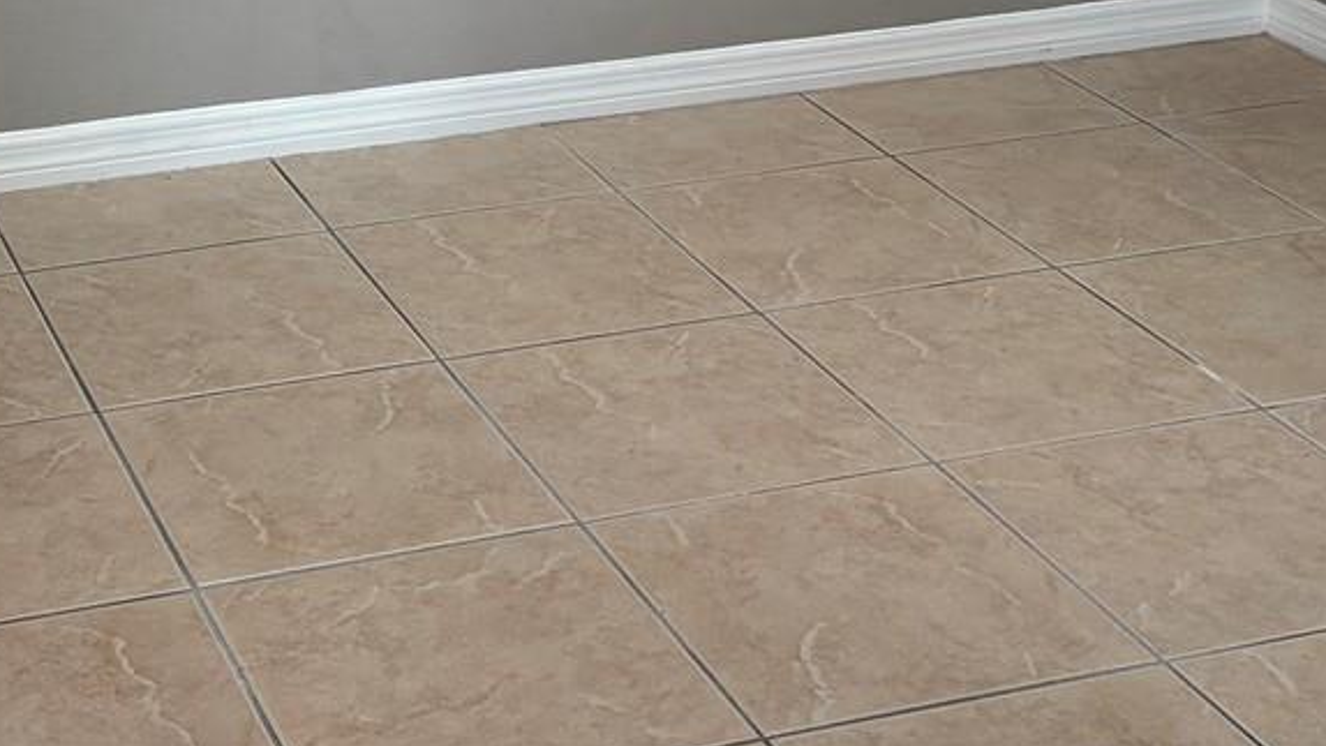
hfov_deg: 26.4
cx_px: 300
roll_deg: +1.4
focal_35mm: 79
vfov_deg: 13.6
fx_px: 2778
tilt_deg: -5.1
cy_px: -631
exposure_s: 1/160
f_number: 1.6
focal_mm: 5.96
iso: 100
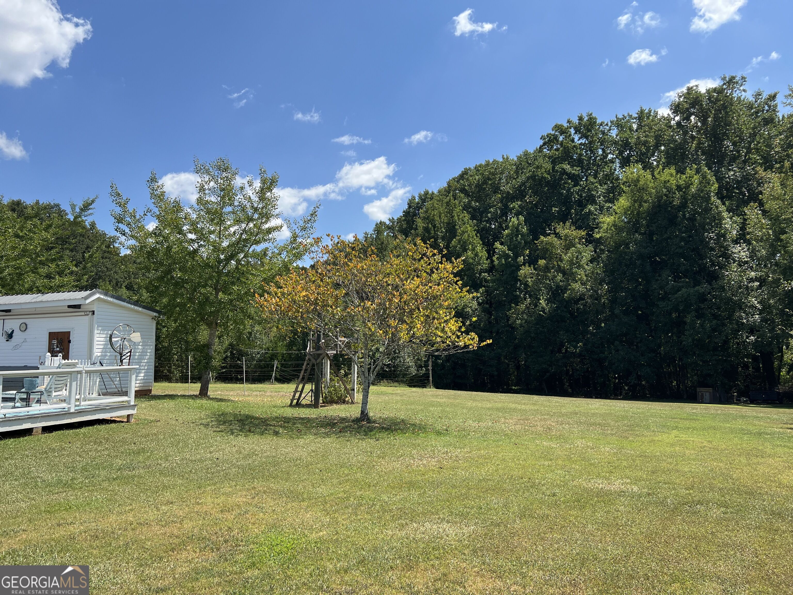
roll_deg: +0.0
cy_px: 298
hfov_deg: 67.3
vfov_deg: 53.1
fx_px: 596
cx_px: 396
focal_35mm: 26
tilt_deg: +6.0
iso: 50
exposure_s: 1/3257
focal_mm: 5.7
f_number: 1.5
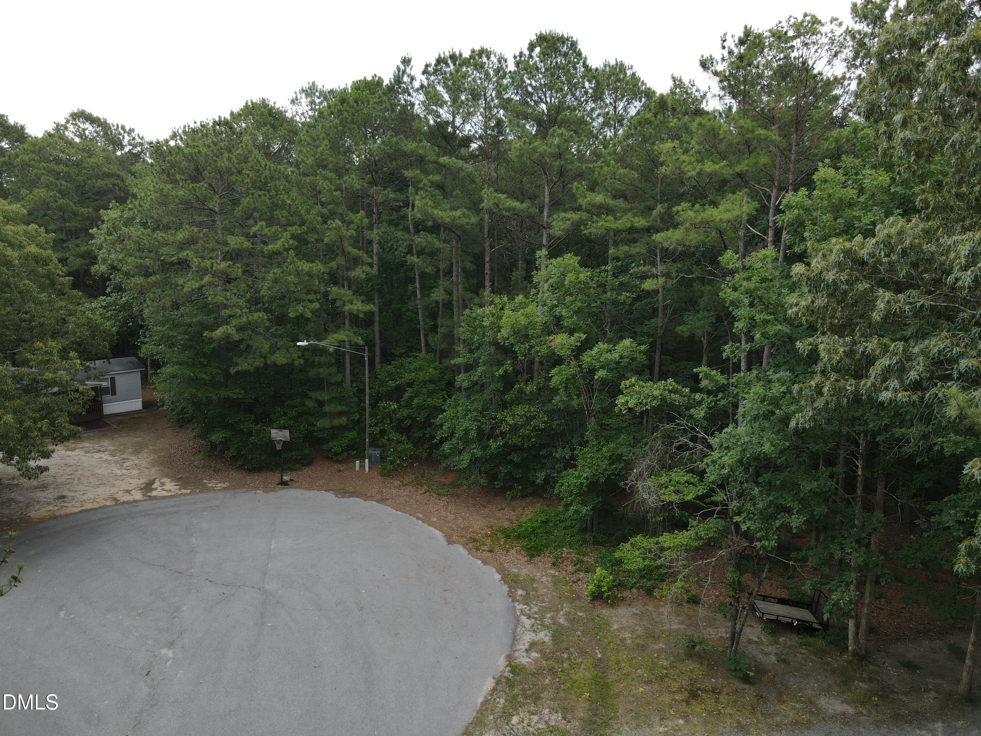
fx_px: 680
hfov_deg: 71.6
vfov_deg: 56.8
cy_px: 368
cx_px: 490
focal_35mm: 24
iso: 100
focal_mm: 4.5
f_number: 2.8
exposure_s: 1/125
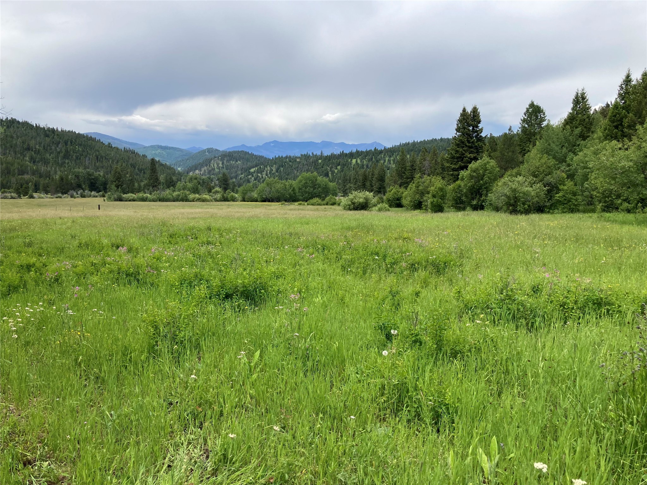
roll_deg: -1.2
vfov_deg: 49.7
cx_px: 324
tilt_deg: -6.9
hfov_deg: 63.4
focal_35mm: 28
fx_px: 523
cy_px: 242
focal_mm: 3.99
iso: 20
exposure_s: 1/1799
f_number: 1.8
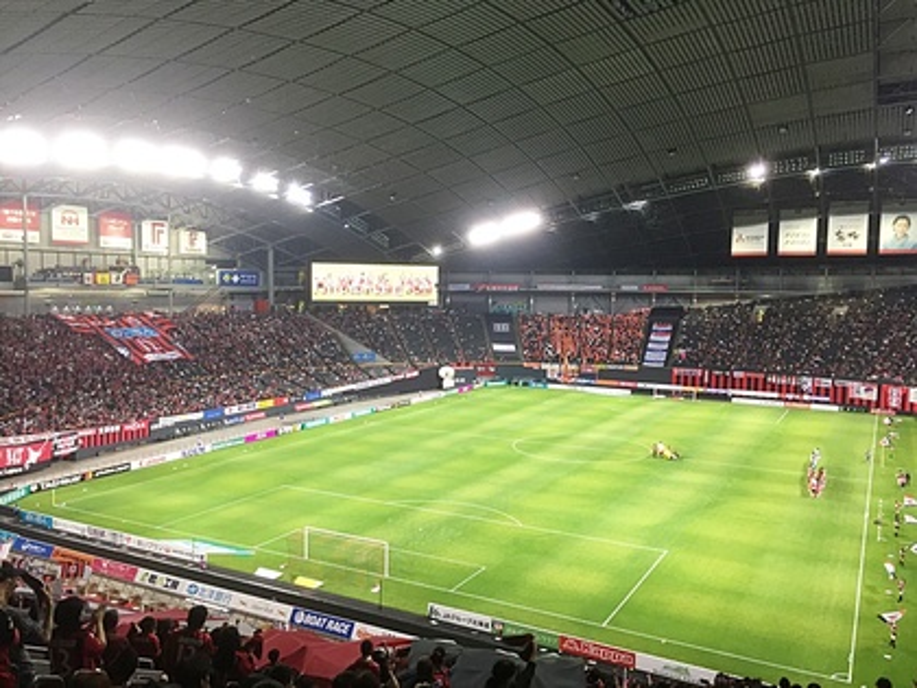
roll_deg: -0.7
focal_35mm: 29
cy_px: 344
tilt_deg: -4.9
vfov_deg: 48.2
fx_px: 768
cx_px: 458
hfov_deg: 61.7
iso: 80
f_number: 2.2
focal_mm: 4.15
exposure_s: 1/30
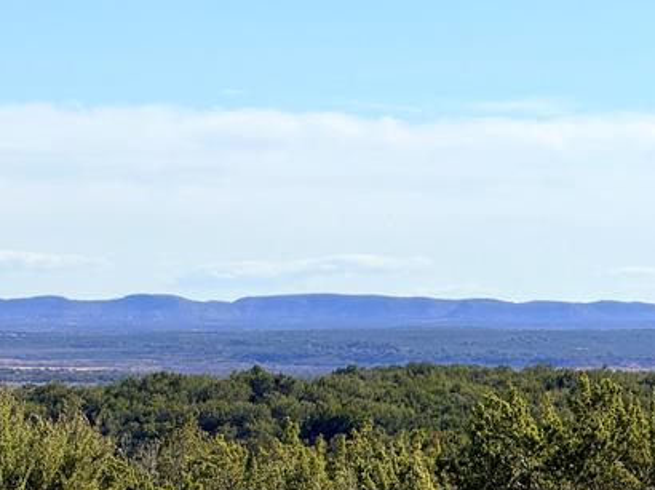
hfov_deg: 7.9
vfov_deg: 5.9
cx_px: 332
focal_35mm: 250
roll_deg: +0.4
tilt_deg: +0.4
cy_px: 303
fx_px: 4728
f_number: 2.8
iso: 20
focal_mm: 16.89
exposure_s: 1/820
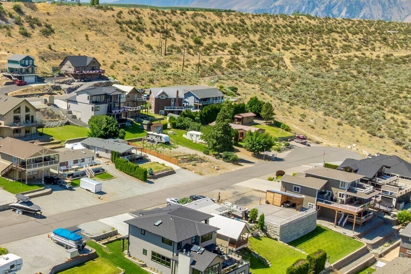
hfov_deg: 39.3
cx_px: 50
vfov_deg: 28.6
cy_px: 157
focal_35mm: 47
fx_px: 536
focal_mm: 12.29
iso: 400
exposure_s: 1/640
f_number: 11
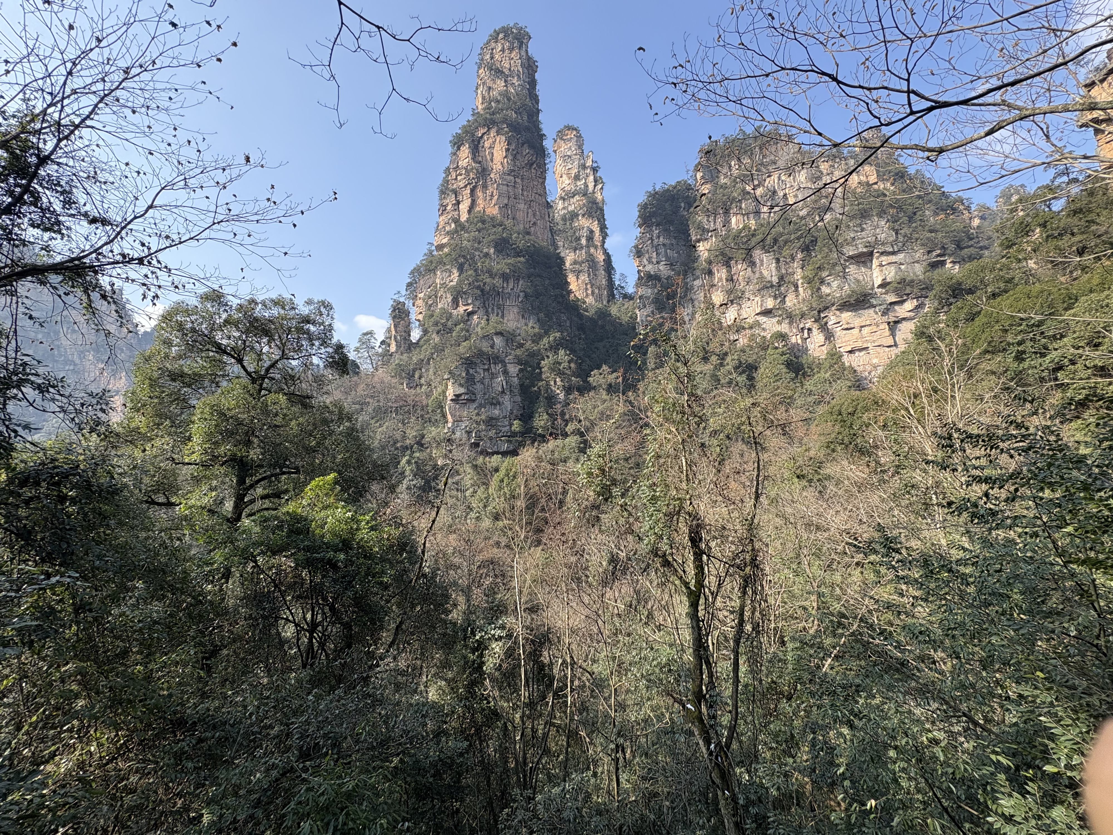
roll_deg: +0.4
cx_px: 556
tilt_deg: +9.1
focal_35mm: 14
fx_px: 450
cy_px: 418
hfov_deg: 102.1
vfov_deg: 85.7
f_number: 2.2
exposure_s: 1/492
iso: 64
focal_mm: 2.22
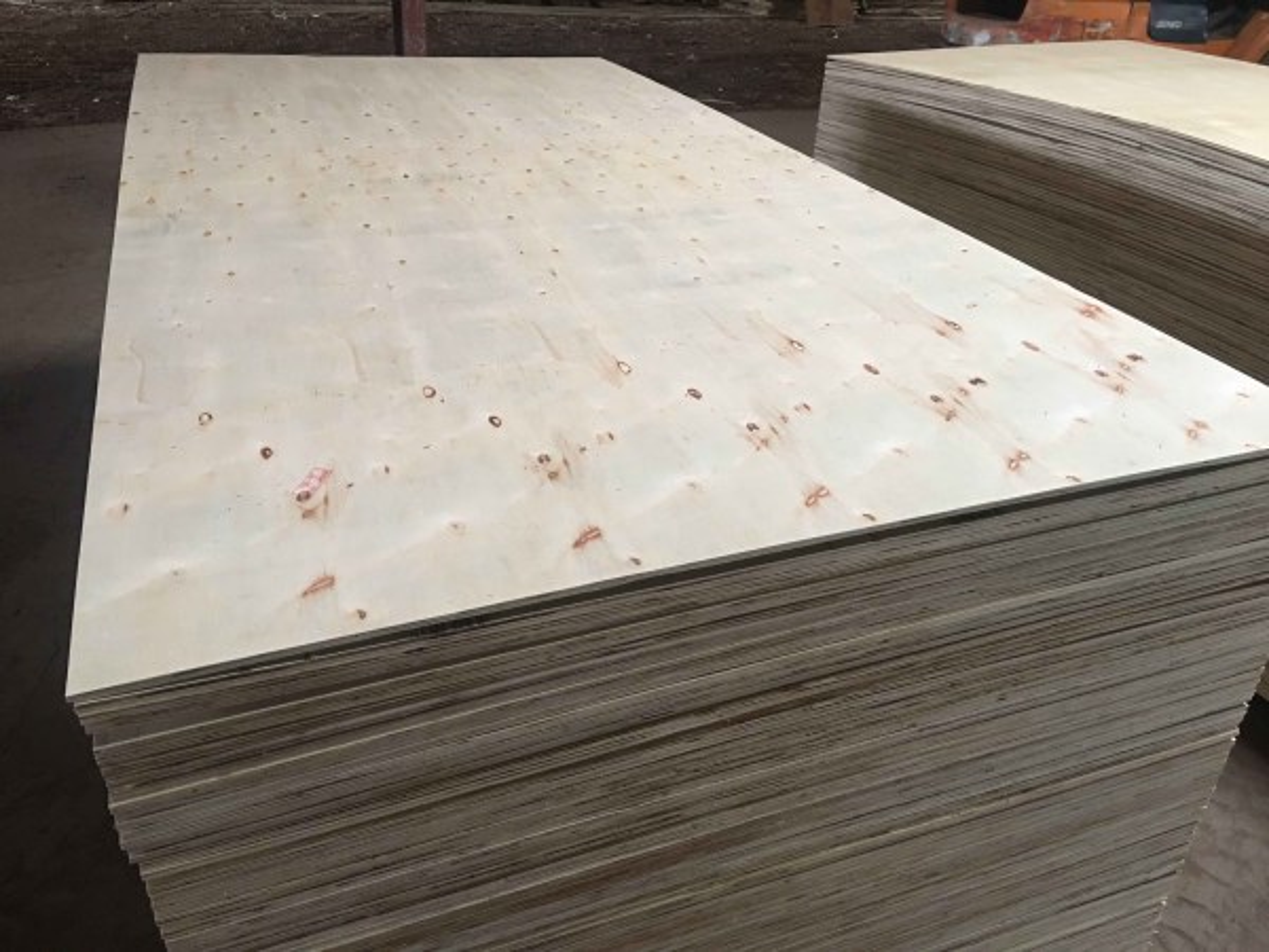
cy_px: 476
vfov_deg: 48.2
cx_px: 634
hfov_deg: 61.7
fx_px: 1063
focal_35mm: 29
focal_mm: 4.15
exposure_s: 1/17
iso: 50
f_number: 2.2
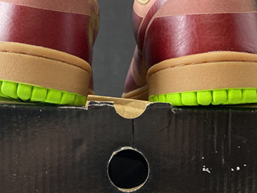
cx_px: 106
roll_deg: -0.7
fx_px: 416
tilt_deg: -0.1
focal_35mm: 56
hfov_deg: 34.3
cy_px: 128
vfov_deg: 26.0
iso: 200
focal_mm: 4.25
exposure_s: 1/50
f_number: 1.8
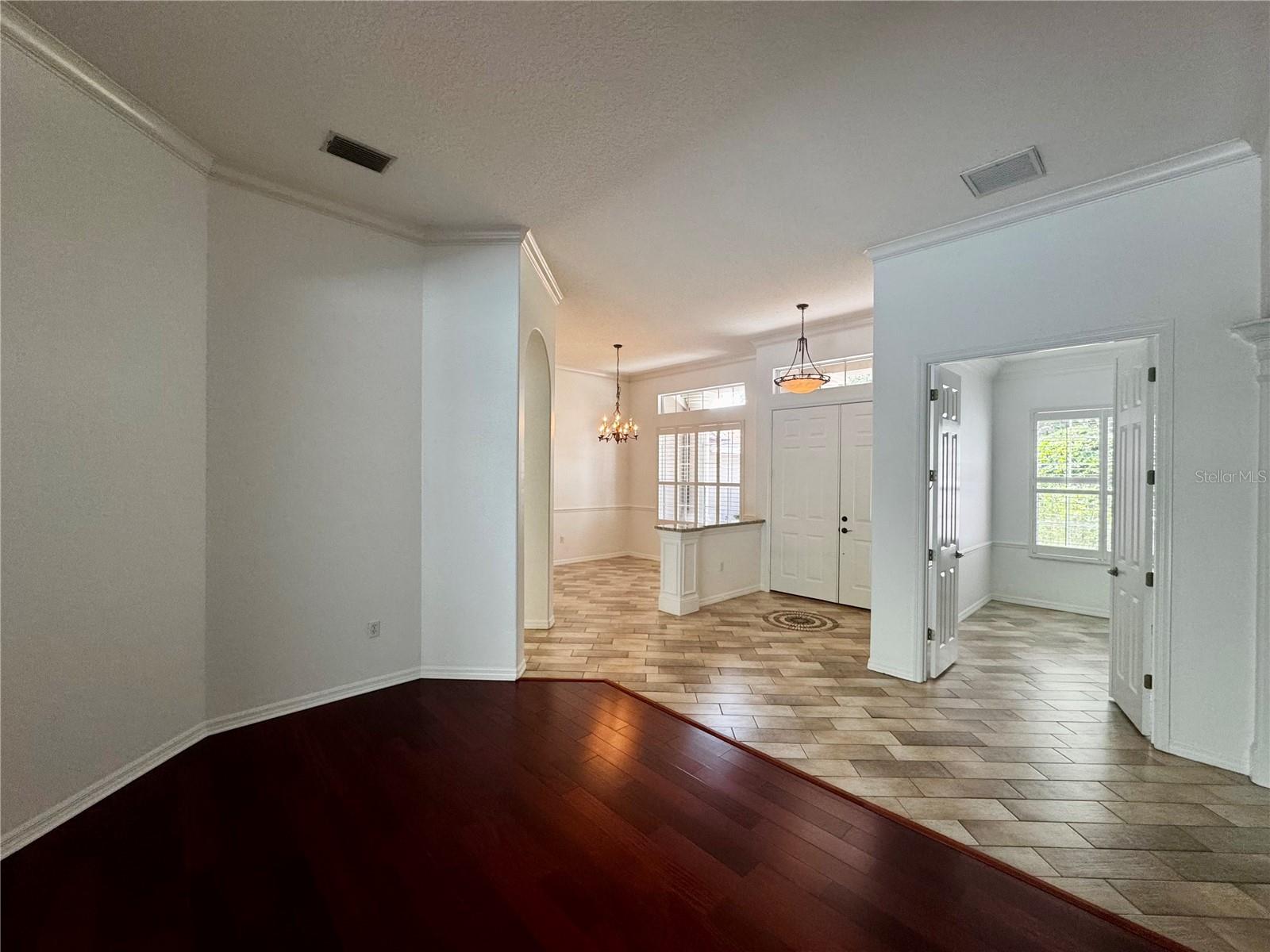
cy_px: 476
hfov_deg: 102.1
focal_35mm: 14
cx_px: 635
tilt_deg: -0.5
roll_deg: -0.5
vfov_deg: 85.7
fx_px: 514
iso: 200
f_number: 2.2
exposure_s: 1/120
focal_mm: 2.22
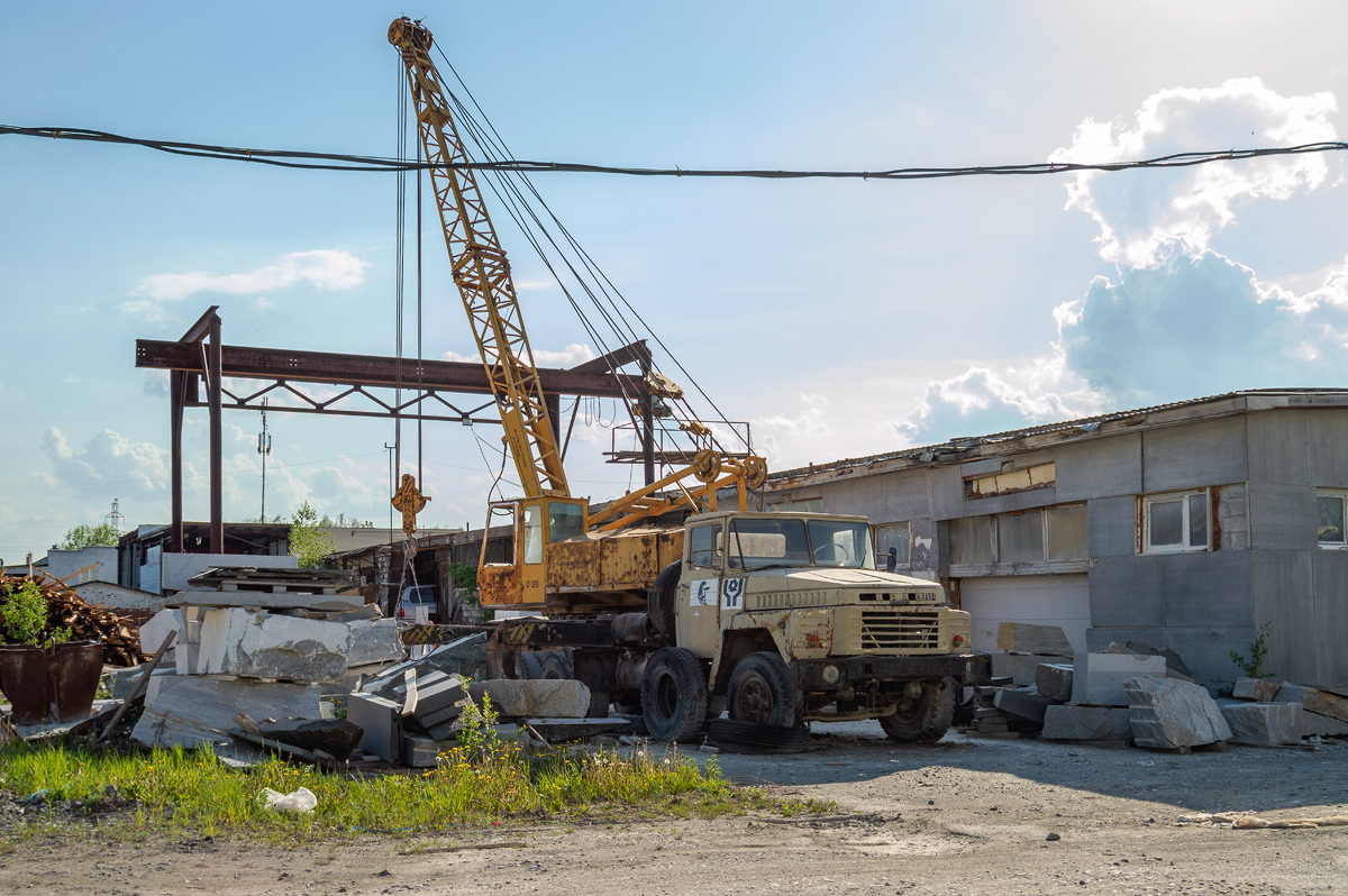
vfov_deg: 38.3
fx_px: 1291
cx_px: 674
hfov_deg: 55.1
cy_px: 448
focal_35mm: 34
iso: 200
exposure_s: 1/500
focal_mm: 23
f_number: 7.1
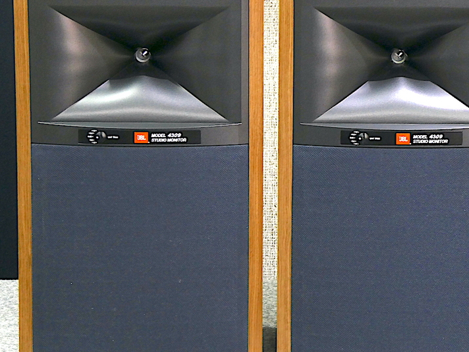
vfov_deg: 9.6
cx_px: 263
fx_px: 2100
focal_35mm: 155
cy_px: 165
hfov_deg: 12.7
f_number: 5.1
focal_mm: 20.6
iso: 200
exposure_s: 1/5
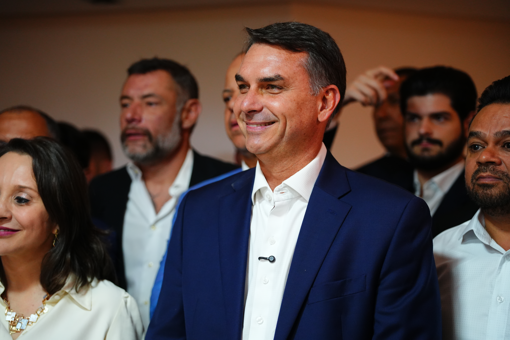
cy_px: 170
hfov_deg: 25.1
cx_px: 255
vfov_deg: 16.9
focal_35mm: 81
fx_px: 1147
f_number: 2.8
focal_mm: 81
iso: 3200
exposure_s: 1/160
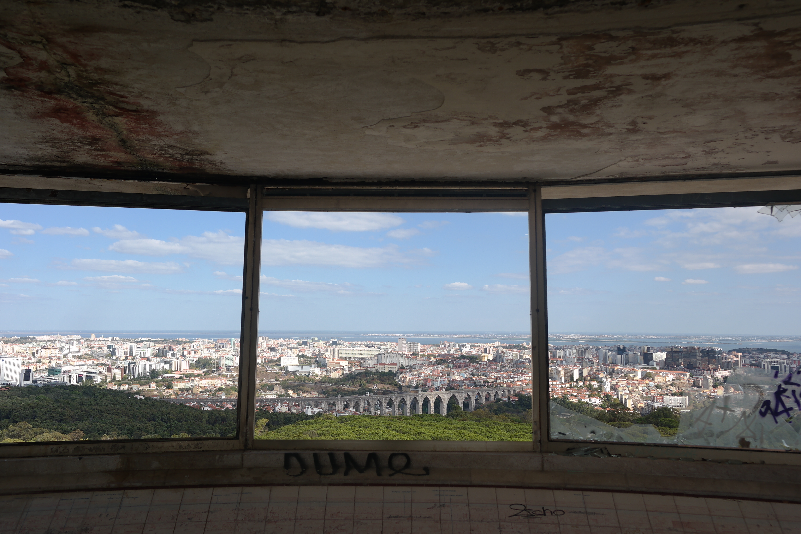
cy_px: 267
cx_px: 400
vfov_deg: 43.6
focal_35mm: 30
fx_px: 667
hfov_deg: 61.9
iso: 100
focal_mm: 20
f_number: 6.3
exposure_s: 1/320
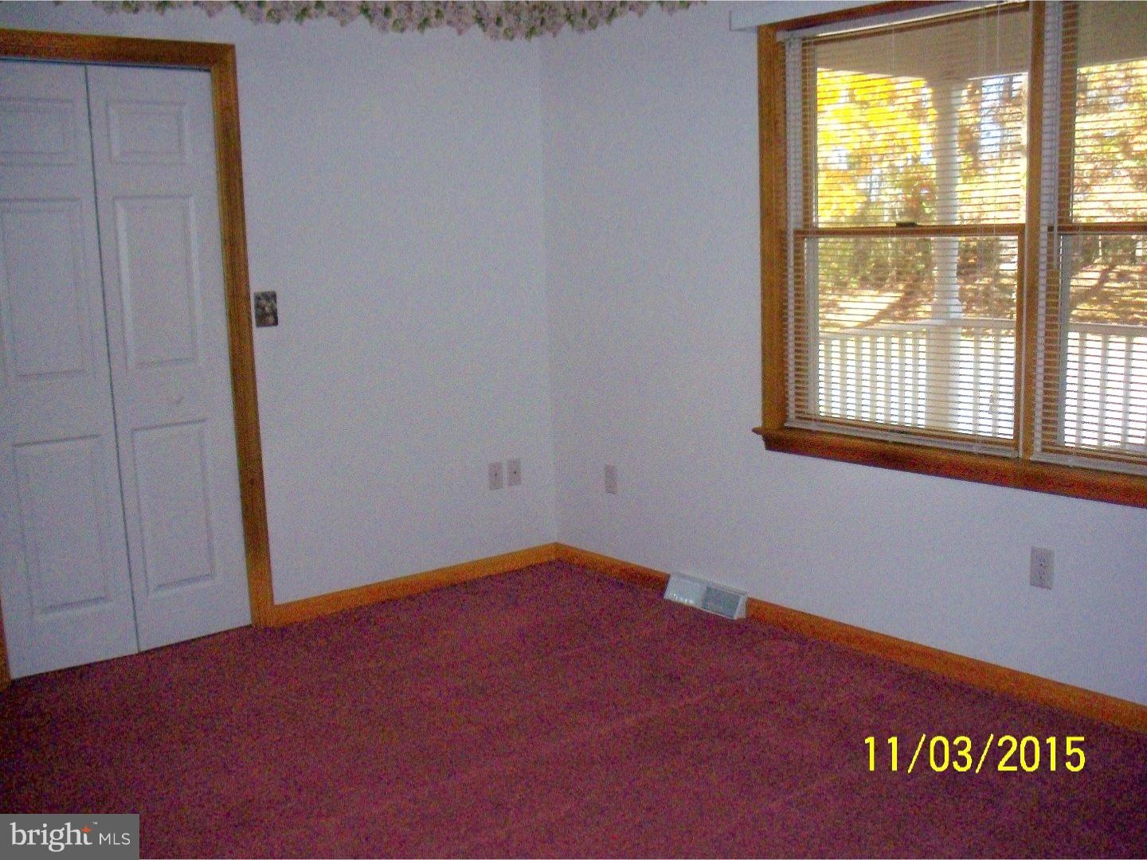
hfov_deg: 49.0
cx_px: 574
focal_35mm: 38
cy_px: 430
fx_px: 1259
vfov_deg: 37.7
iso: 200
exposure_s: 1/250
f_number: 3.5
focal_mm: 6.3
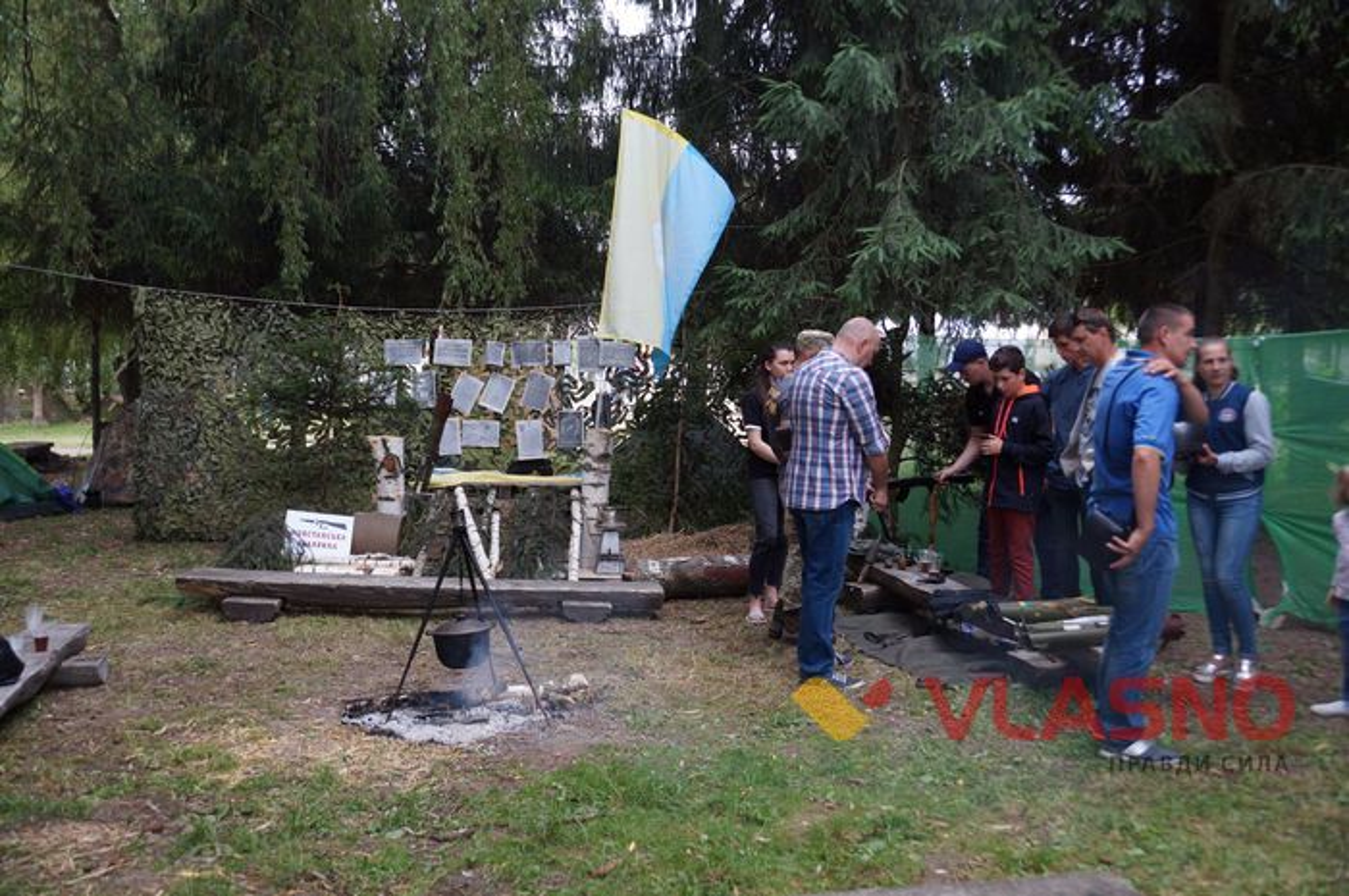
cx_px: 674
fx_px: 1235
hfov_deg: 57.3
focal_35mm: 33
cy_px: 448
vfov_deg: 39.9
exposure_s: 1/160
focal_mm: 22
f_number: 4
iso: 320
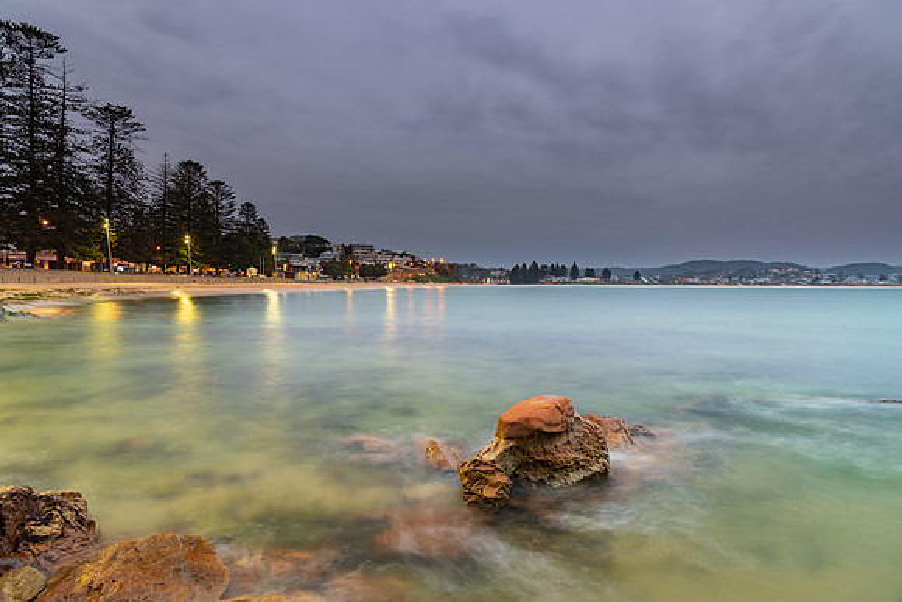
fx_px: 602
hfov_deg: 73.7
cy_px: 301
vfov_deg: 53.1
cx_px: 451
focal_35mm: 24
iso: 200
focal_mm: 24
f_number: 8
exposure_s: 10
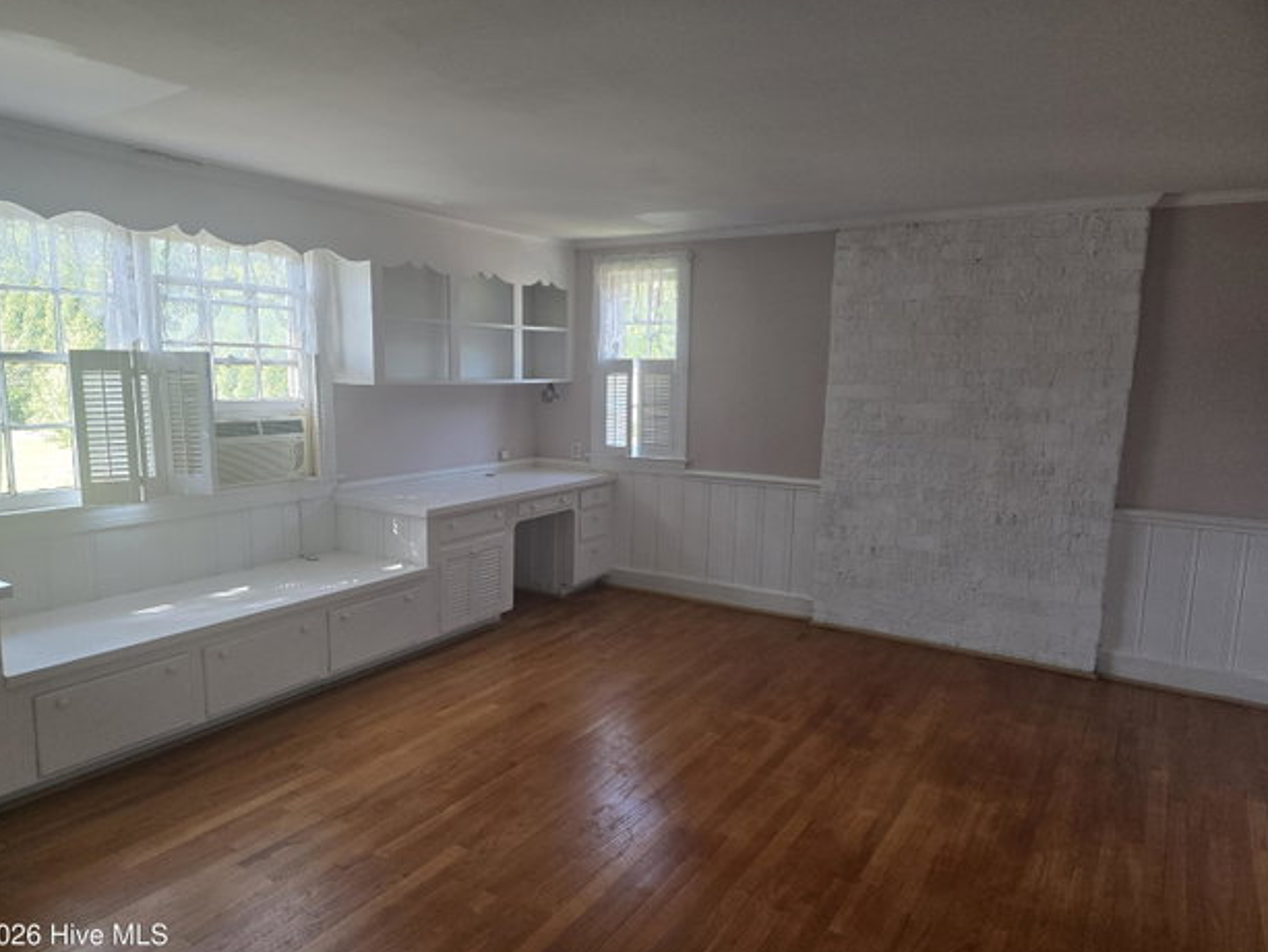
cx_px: 617
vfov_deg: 56.8
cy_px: 484
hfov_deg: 71.6
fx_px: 879
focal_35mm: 24
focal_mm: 5.4
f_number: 1.8
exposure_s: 1/180
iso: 250
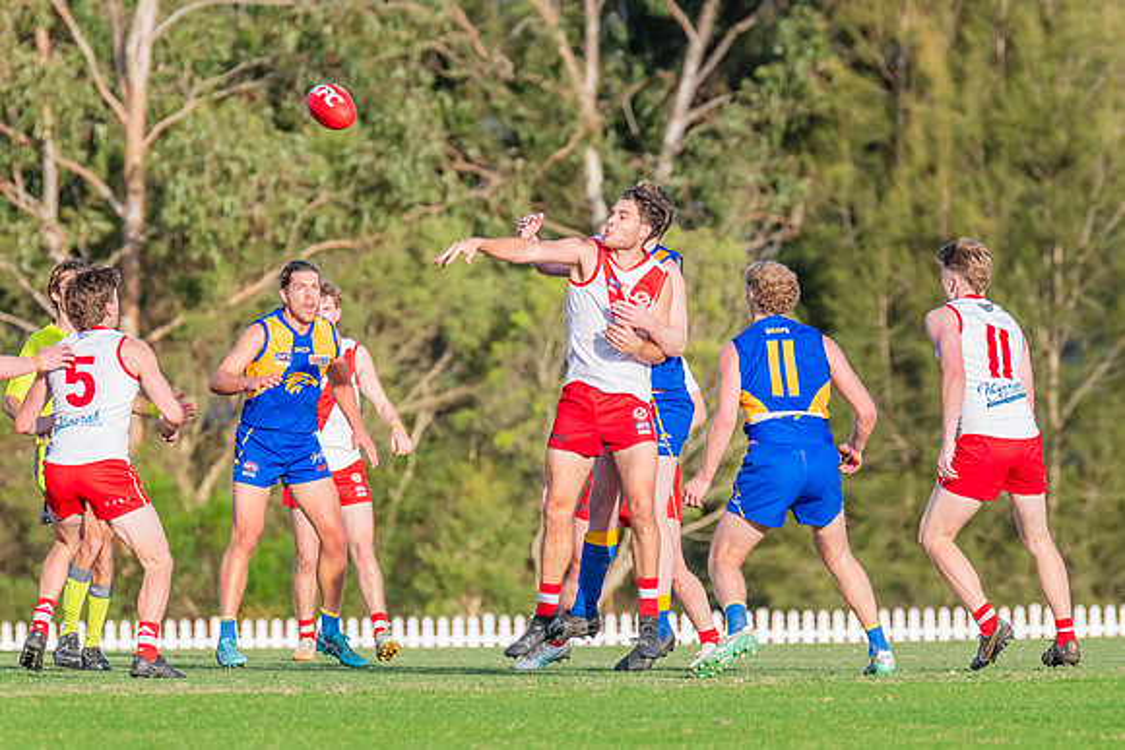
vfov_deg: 2.5
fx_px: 17059
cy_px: 310
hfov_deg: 3.8
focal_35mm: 546
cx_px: 659
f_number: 8
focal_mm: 420
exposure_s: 1/1250
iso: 800
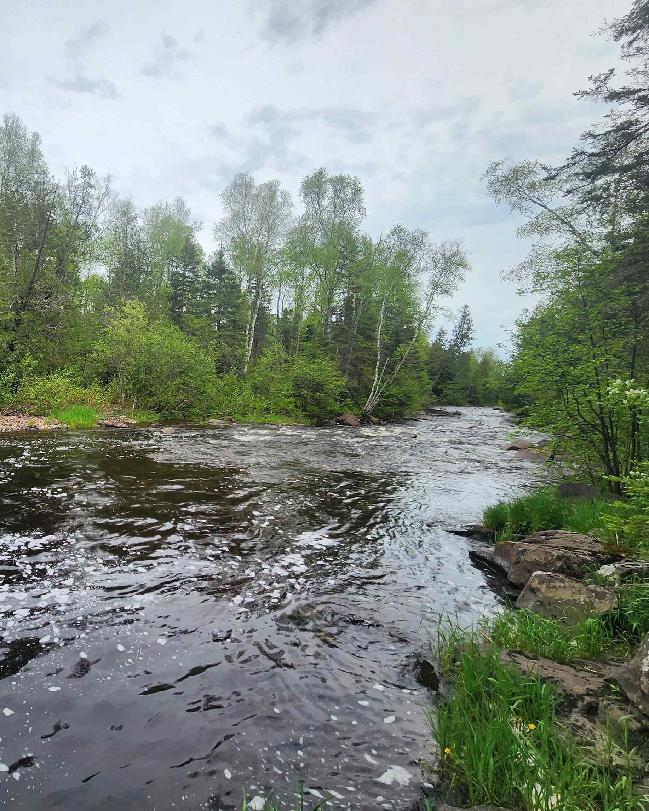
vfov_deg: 89.6
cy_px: 406
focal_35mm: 17
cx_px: 133
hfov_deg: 69.7
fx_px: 408
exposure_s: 1/1064
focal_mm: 2.2
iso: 50
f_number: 2.2
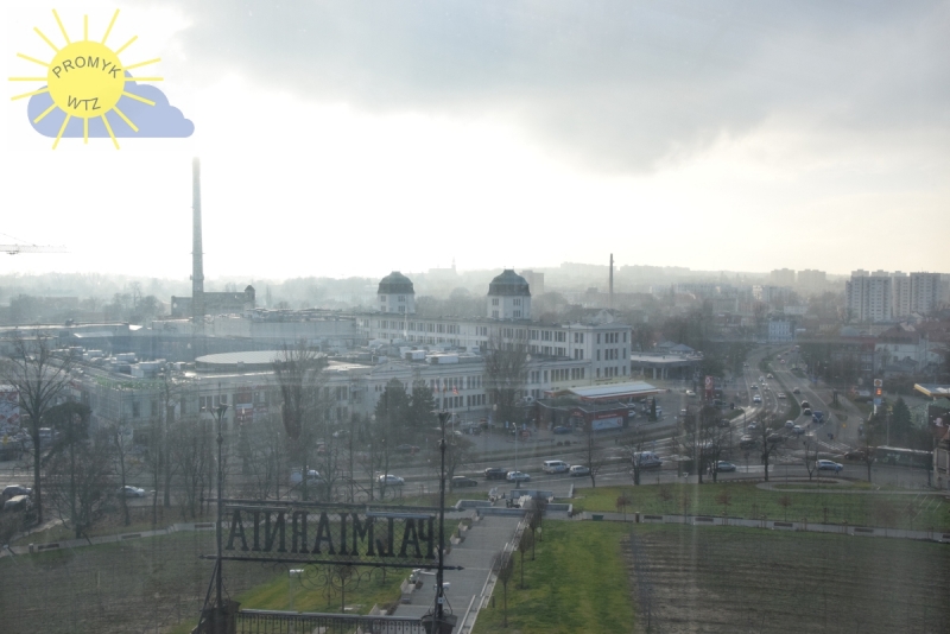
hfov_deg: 53.1
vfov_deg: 36.9
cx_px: 475
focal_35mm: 36
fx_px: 950
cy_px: 317
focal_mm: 24
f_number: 13
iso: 1600
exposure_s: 1/640
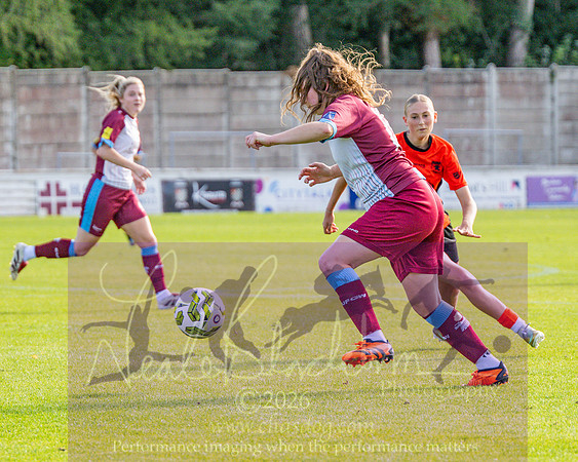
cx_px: 261
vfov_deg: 5.7
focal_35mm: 273
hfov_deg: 7.1
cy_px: 256
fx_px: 4675
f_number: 4
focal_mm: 135
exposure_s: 1/1600
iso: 125
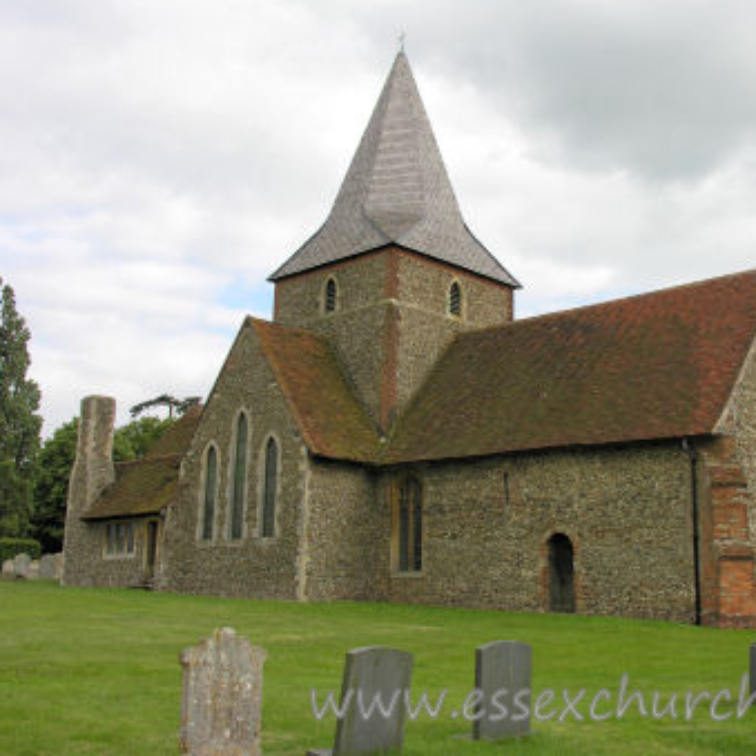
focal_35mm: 42
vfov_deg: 40.0
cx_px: 457
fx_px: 1038
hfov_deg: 39.8
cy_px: 374
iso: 50
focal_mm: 8.9
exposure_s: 1/170
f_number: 5
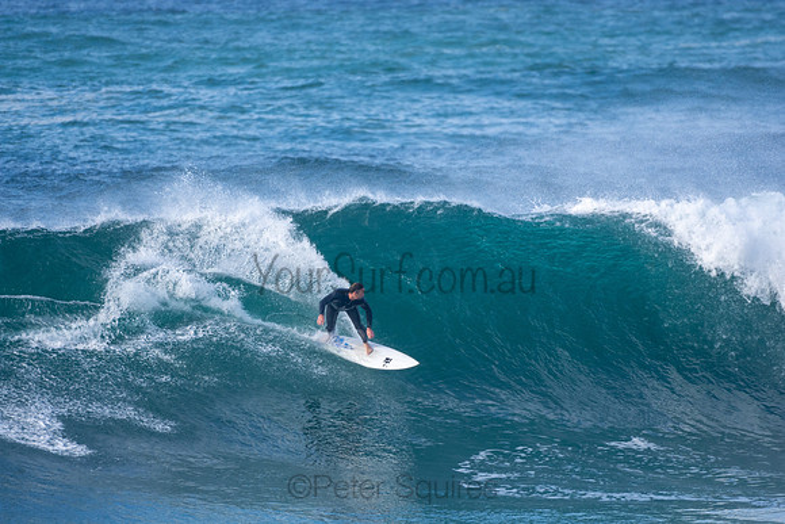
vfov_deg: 1.8
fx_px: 16357
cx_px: 392
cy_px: 262
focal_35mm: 750
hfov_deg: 2.7
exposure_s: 1/1250
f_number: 5.6
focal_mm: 500
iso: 400
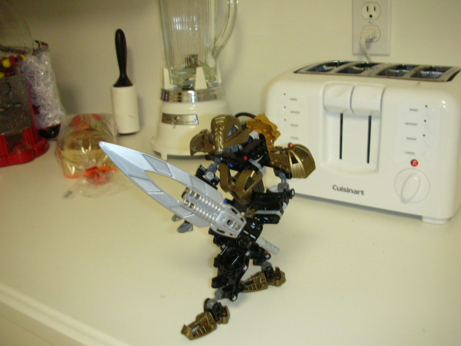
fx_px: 466
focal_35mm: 35
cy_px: 173
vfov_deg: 40.7
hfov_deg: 52.6
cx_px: 230
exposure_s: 1/14.1
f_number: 3
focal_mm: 5.8
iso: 200
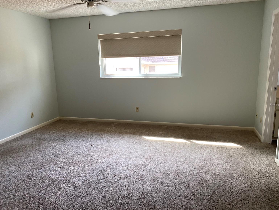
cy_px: 105
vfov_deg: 51.4
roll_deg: +1.8
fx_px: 218
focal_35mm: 27
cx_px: 142
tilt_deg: -11.5
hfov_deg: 65.3
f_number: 1.8
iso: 80
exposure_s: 1/60
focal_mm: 4.25
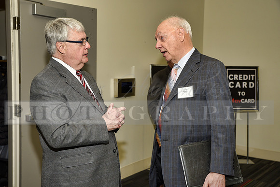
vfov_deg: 28.1
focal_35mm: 48
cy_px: 94
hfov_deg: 41.1
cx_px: 140
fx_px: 373
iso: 200
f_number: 5
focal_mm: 48
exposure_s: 1/60
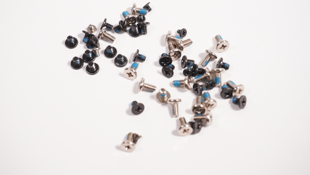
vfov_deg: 18.2
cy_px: 74
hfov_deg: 31.9
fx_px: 542
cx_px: 155
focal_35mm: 66
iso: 1250
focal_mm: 42
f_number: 5.6
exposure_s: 1/250
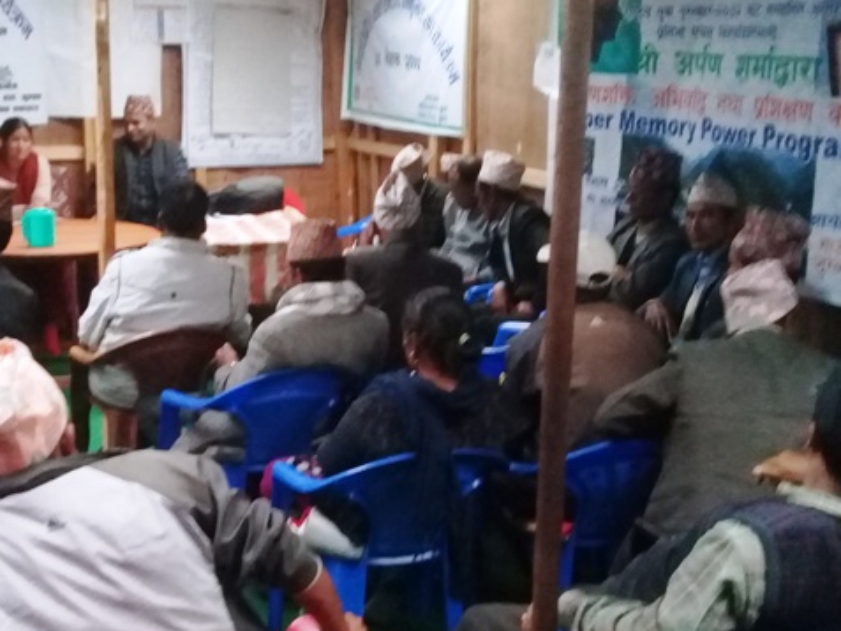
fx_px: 1264
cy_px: 395
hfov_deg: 36.6
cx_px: 314
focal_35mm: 52
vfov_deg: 27.9
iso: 500
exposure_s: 1/17
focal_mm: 3.3
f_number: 2.2
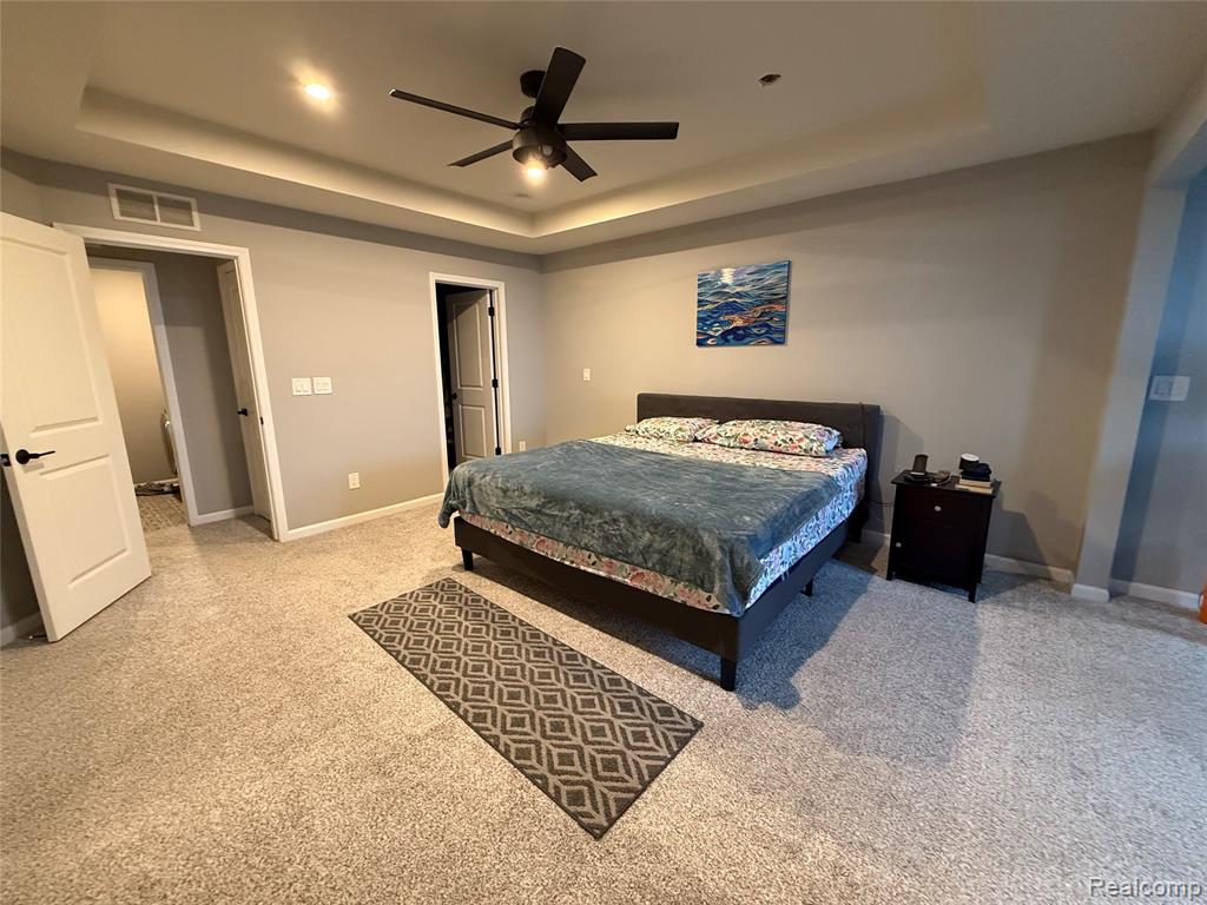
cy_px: 452
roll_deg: +0.6
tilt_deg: -11.1
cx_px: 604
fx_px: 488
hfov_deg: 102.1
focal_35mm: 14
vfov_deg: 85.7
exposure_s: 1/60
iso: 640
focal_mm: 2.22
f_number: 2.2
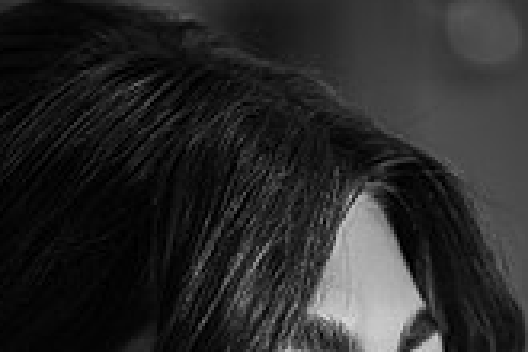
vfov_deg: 4.6
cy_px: 595
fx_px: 4370
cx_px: 138
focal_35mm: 298
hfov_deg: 6.9
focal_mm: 85
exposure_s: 1/200
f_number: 1.8
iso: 110
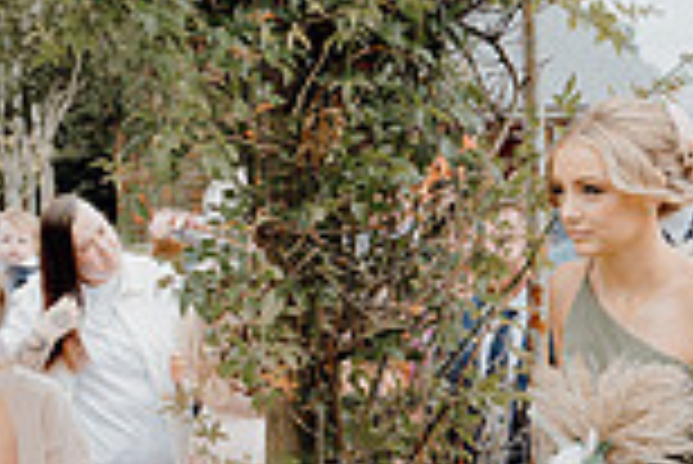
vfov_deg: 10.2
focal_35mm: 132
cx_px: 621
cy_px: 588
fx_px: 2543
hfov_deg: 15.3
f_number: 3.5
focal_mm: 35
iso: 125
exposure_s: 1/500
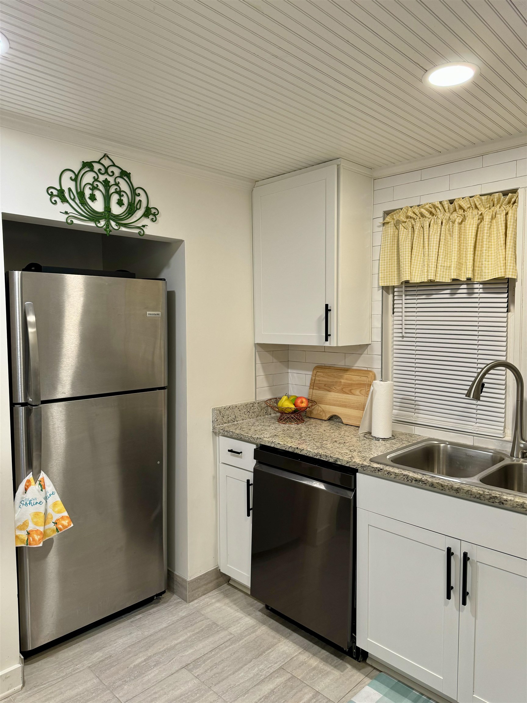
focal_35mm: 24
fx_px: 487
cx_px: 264
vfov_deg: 71.6
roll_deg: -0.7
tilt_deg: -3.5
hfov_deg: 56.8
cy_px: 352
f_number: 1.78
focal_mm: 6.76
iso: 125
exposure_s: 1/60
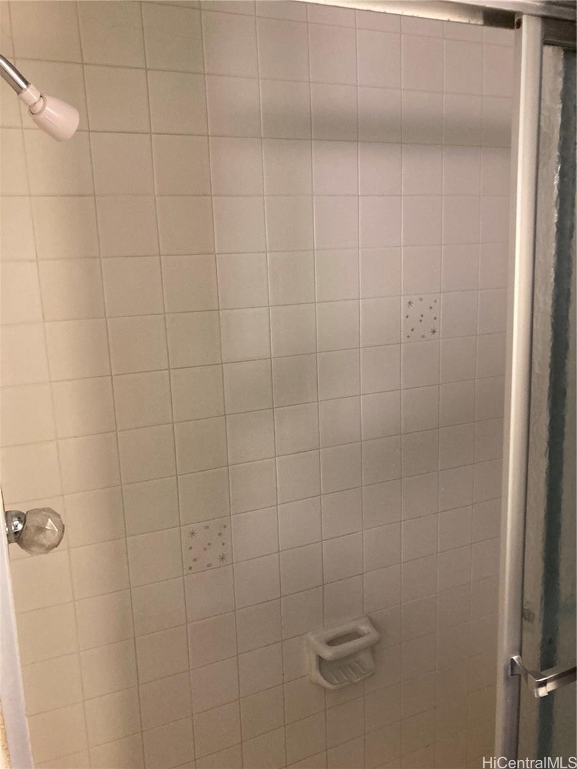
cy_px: 384
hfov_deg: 49.7
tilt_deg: -8.7
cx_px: 288
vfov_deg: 63.4
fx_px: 622
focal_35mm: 28
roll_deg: +1.8
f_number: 1.8
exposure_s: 1/40
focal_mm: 3.99
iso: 250
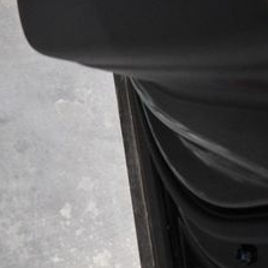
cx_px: -60
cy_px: 61
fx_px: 771
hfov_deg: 18.6
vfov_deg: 19.6
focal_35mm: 88
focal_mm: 18
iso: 2500
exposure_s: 1/125
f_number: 3.5
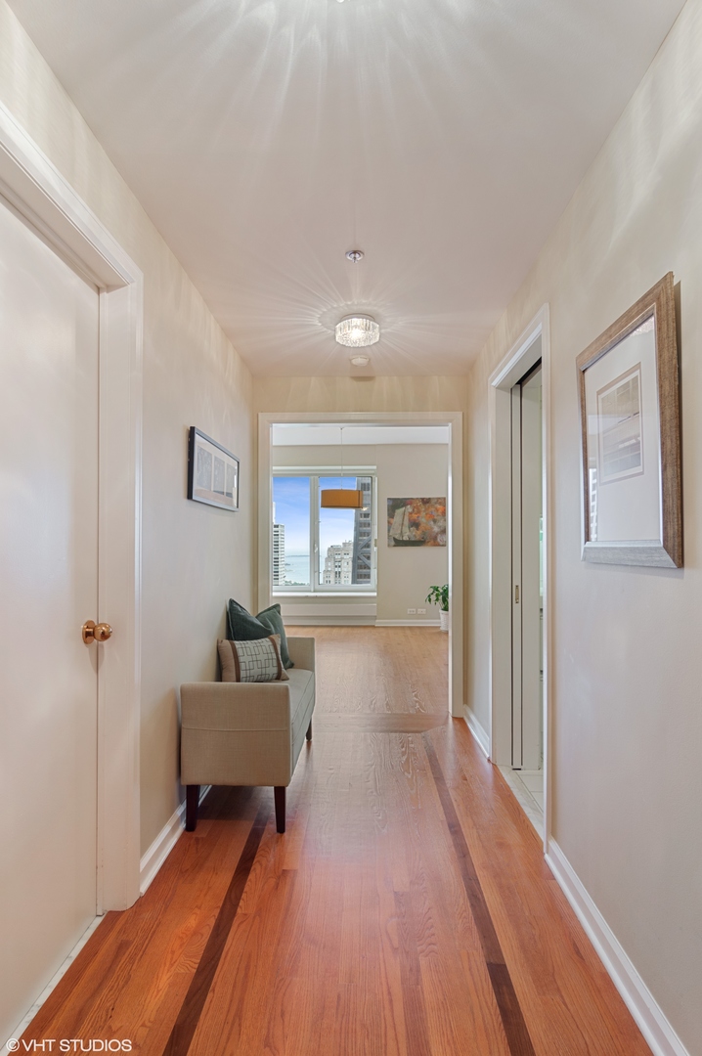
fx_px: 527
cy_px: 528
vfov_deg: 90.1
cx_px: 351
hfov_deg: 67.3
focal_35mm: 18
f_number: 8
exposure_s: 1/3
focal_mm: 12
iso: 200
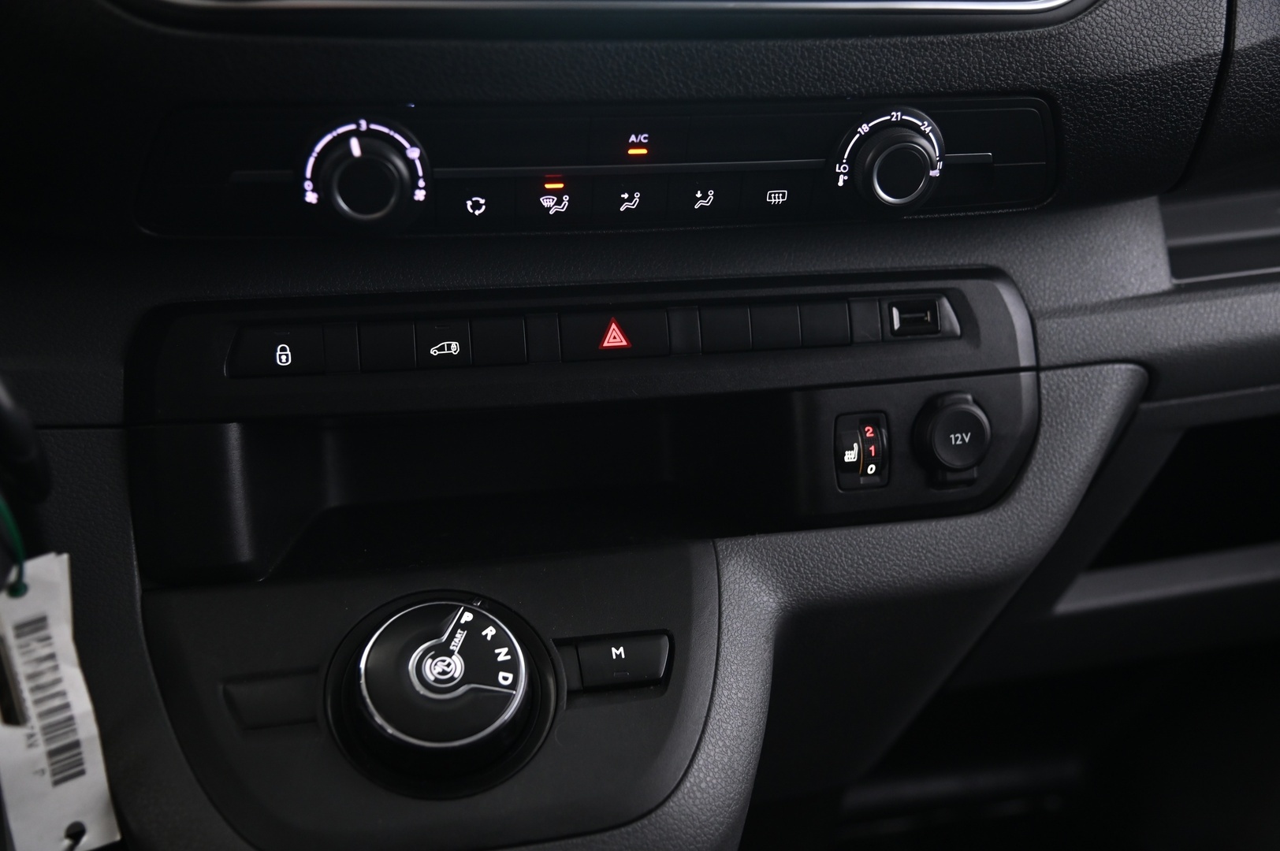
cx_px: 640
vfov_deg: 33.3
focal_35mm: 40
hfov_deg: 48.5
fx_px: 1421
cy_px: 426
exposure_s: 1/10
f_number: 4
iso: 2000
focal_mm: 40
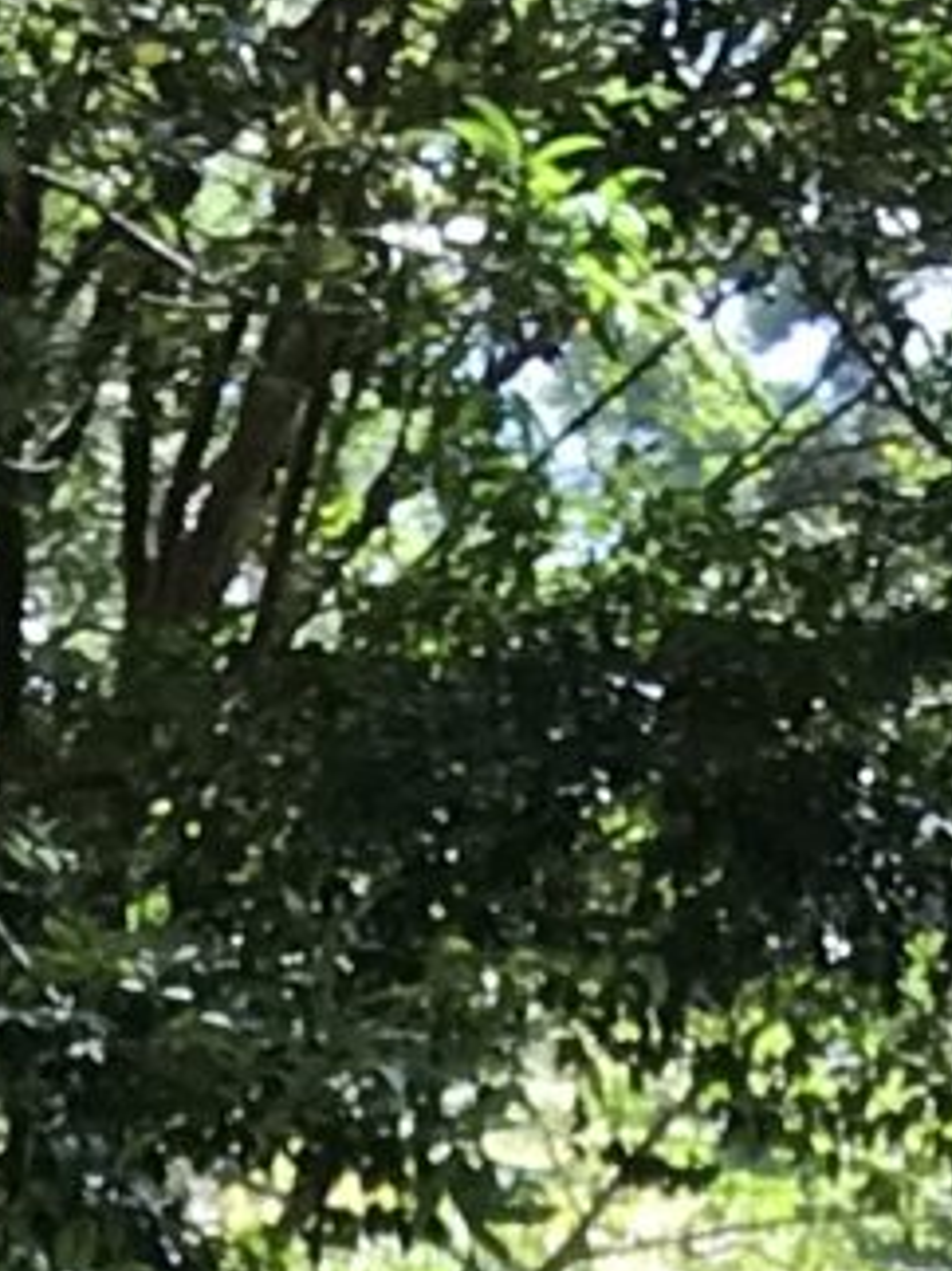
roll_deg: -1.2
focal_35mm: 222
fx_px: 8146
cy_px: 4848
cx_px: 826
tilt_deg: -16.5
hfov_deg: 6.7
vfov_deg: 7.1
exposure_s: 1/159
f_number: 1.8
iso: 20
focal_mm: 3.99
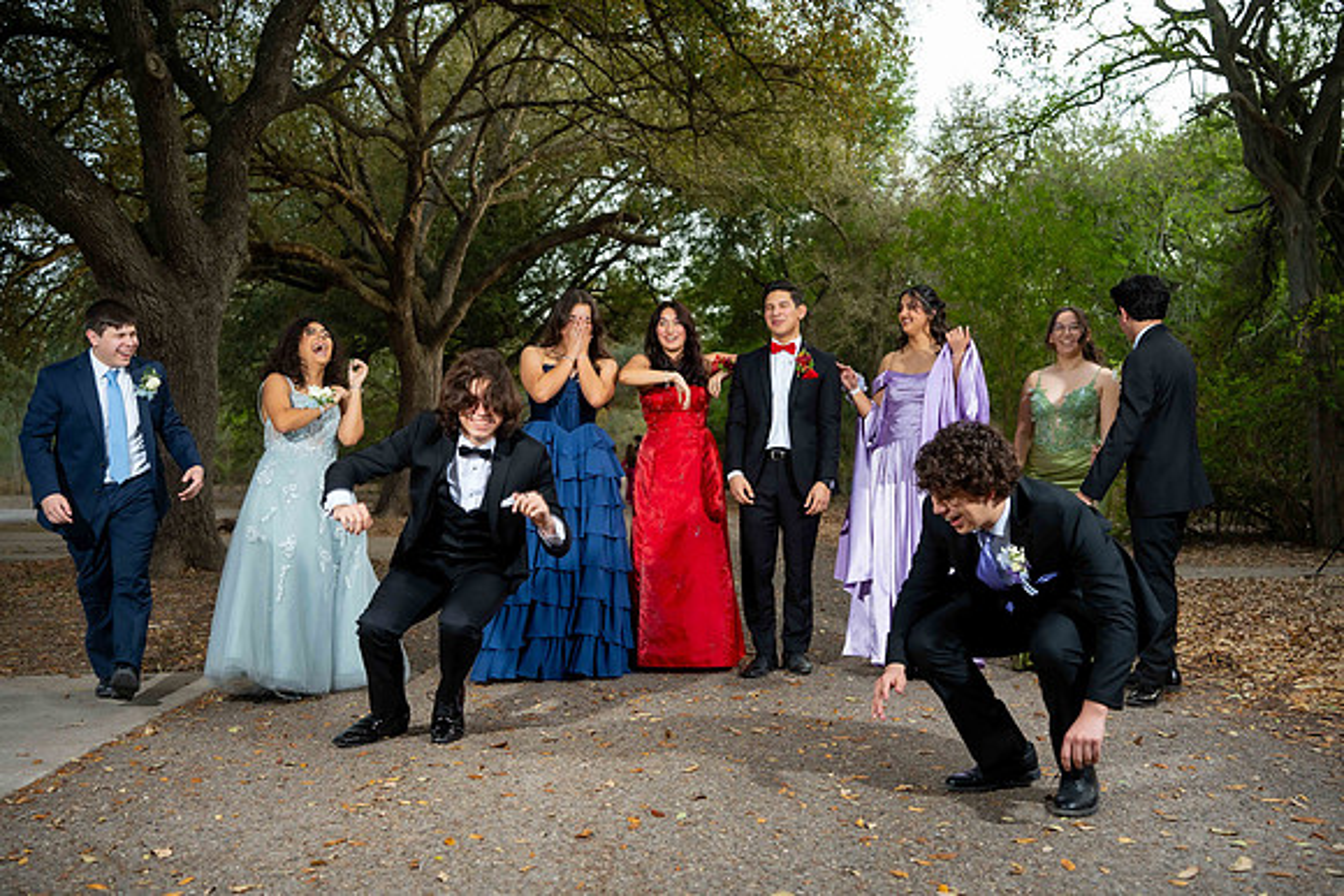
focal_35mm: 35
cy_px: 448
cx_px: 672
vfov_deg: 37.9
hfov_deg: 54.4
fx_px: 1307
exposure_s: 1/200
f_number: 3.2
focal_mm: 35
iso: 250
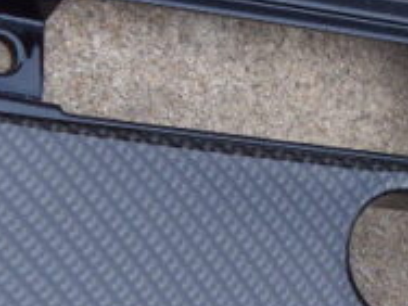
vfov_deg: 10.0
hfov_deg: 12.7
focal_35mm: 149
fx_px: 1756
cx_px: 564
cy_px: 189
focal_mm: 6.3
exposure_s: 1/350
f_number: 2.8
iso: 80
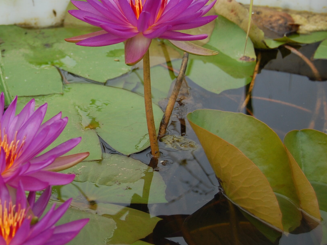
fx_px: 822
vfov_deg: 17.0
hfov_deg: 22.2
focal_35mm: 87
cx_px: 70
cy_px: 111
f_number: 5.6
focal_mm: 38
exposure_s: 1/125
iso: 360
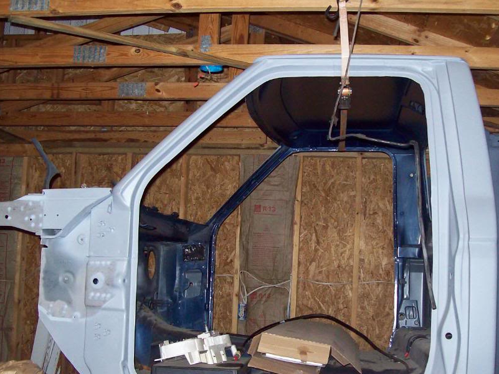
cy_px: 225
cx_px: 273
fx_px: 663
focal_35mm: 46
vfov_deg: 31.4
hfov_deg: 41.2
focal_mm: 6
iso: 200
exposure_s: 1/64
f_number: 2.7
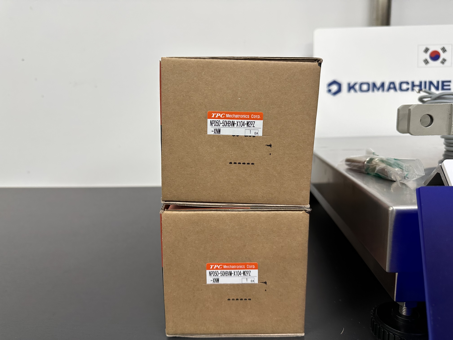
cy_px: 170
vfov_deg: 56.8
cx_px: 226
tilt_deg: -11.7
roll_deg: +1.4
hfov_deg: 71.6
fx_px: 314
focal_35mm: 24
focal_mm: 6.86
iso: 160
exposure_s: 1/120
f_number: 1.78
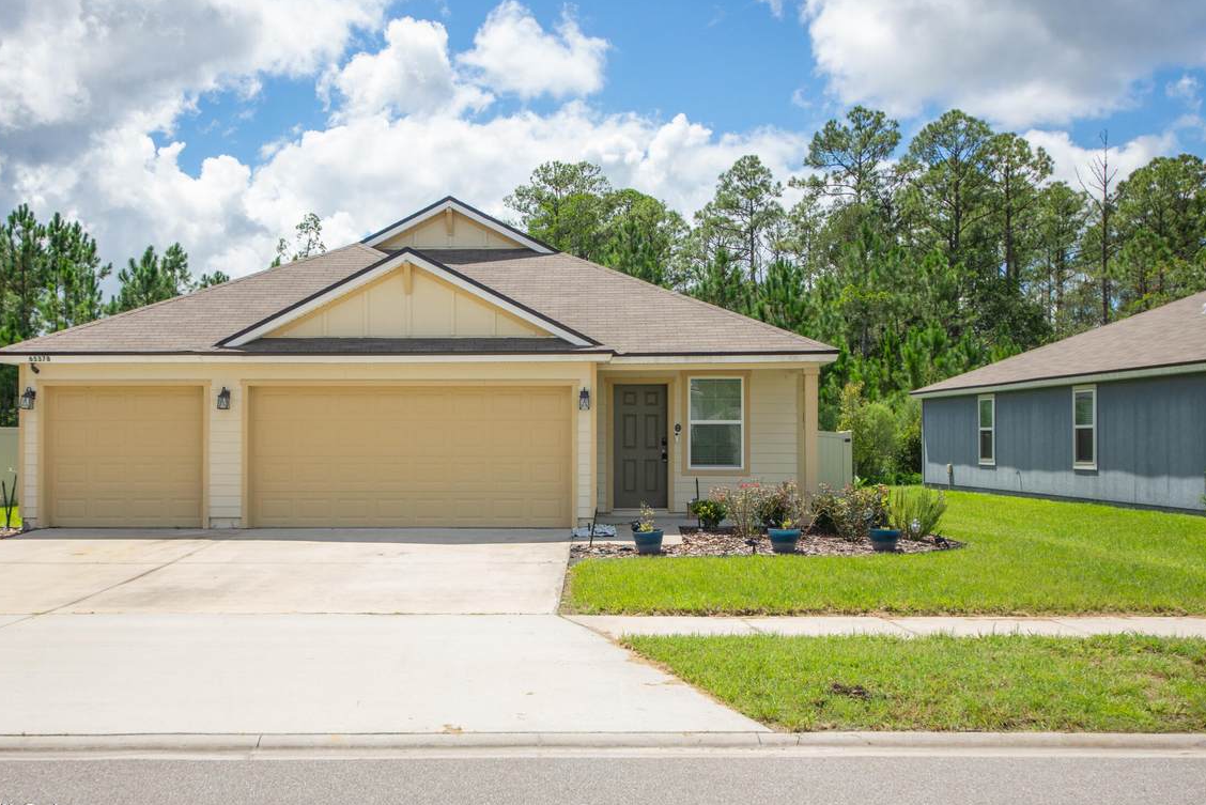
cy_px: 399
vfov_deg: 32.7
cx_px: 537
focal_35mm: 41
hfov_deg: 47.3
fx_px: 1374
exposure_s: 1/1000
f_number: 5.6
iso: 400
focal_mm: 24
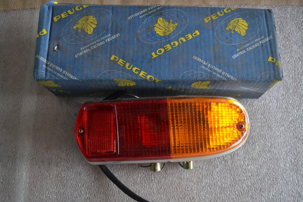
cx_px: 152
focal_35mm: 33
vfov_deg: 40.0
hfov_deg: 57.2
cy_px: 101
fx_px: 278
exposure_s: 1/40
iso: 3200
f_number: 3.8
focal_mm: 22
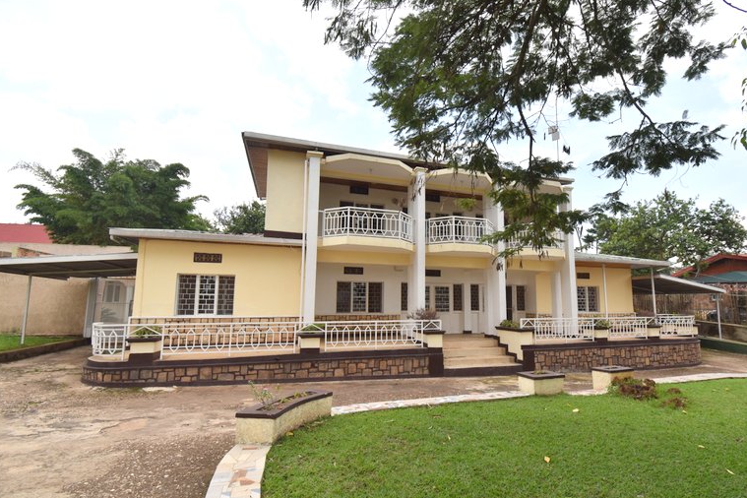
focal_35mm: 17
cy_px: 260
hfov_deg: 92.9
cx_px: 417
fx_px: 353
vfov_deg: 70.4
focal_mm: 10
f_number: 8
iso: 100
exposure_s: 1/160
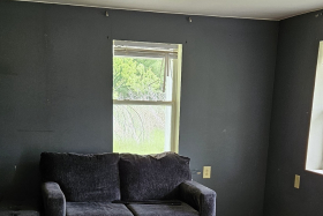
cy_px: 223
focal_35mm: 57
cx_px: 159
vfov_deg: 22.7
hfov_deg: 35.0
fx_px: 512
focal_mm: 5.4
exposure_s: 1/120
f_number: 1.8
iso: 160
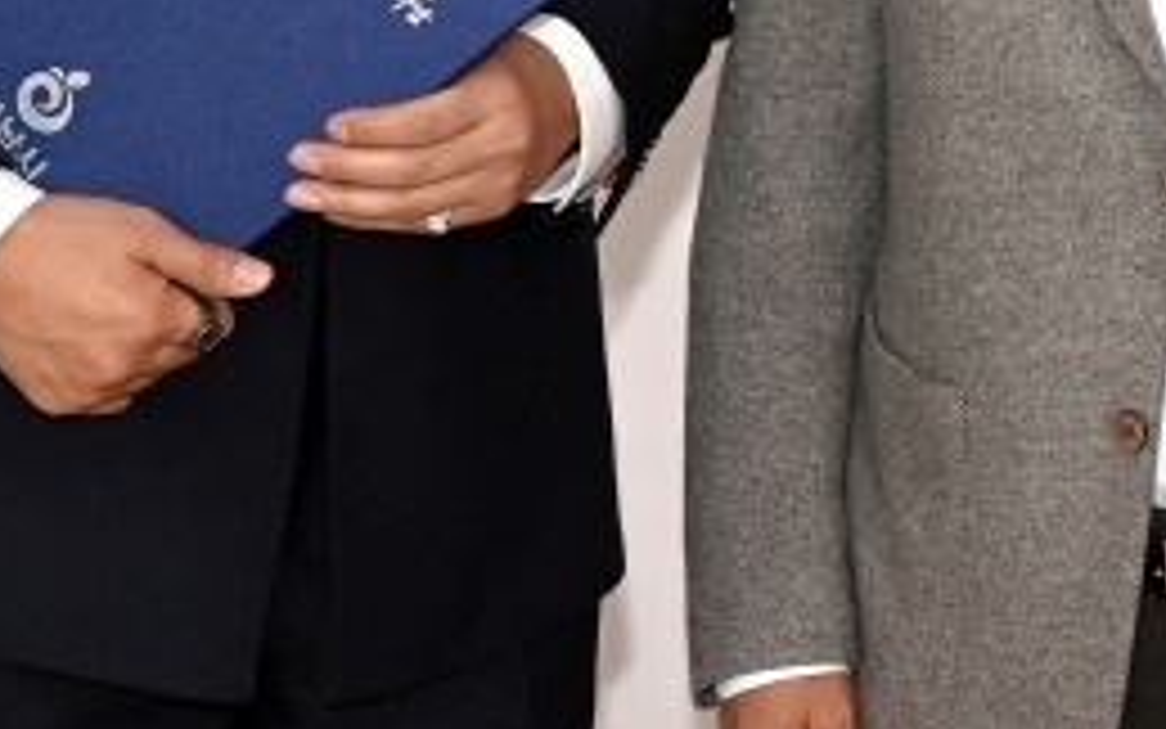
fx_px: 6007
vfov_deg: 6.8
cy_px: -452
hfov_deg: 11.0
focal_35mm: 189
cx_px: 1225
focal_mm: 48
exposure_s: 1/80
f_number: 4
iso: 800
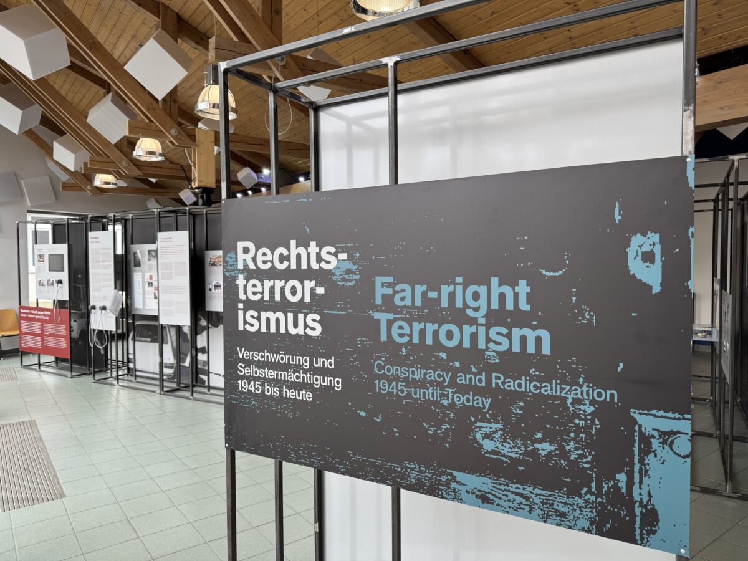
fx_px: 519
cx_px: 374
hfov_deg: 71.6
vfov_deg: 56.8
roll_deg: +0.4
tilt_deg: -2.2
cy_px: 280
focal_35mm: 24
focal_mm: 6.76
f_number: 1.78
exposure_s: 1/121
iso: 64
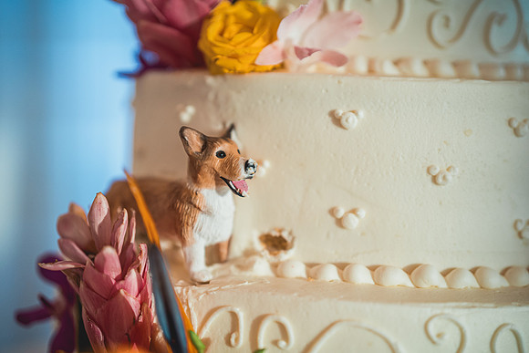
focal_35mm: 50
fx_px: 735
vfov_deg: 27.0
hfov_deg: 39.6
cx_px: 264
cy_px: 176
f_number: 1.4
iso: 1250
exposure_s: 1/800
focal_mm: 50
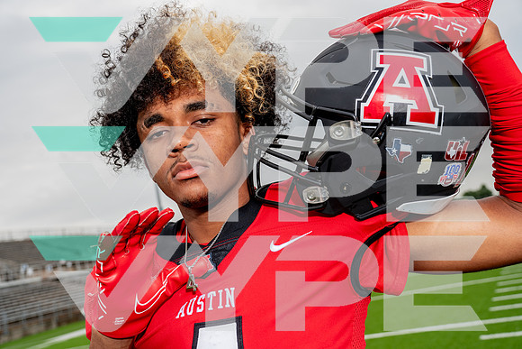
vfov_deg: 37.9
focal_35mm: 35
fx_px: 508
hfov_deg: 54.4
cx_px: 261
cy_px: 174
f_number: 5
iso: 100
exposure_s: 1/250
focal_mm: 35
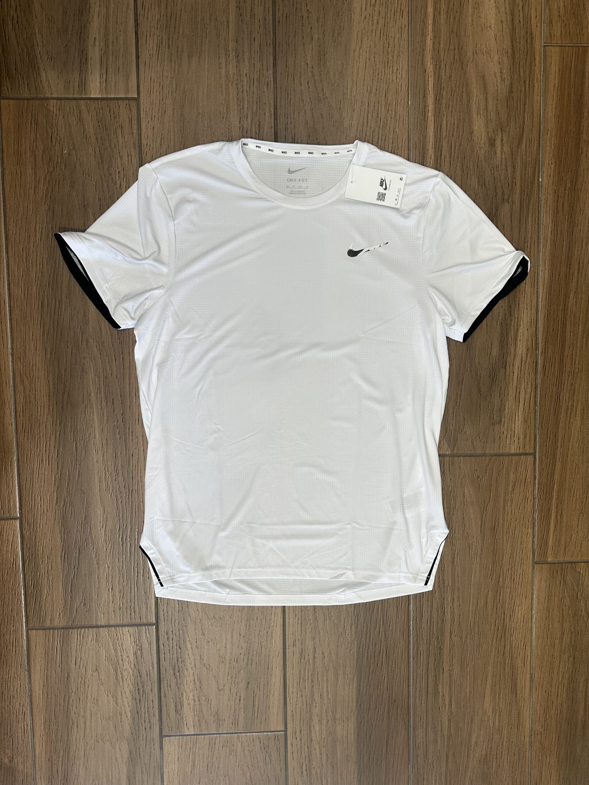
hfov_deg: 56.8
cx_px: 294
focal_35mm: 24
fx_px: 544
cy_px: 392
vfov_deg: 71.6
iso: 64
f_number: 1.78
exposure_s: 1/100
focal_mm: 6.86
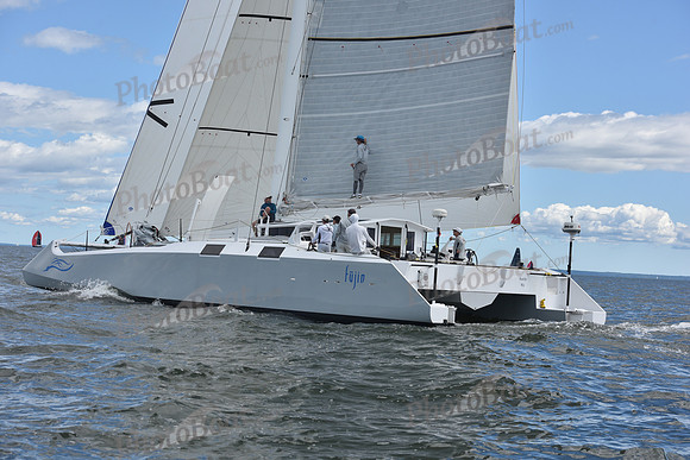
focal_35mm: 70
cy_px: 230
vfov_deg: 19.5
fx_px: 1342
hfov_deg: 28.8
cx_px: 345
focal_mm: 70
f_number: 8
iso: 250
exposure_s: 1/1000
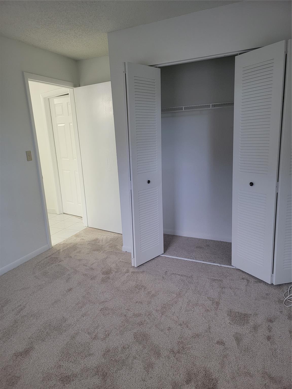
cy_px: 194
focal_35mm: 24
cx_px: 146
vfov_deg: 71.6
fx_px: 270
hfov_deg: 56.8
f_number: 1.8
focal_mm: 6.7
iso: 200
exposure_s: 1/40
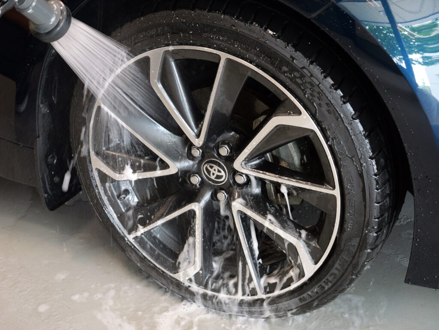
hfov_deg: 33.2
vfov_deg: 25.3
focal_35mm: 58
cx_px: 220
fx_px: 736
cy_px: 165
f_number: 3.7
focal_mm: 29
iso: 1000
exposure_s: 1/60
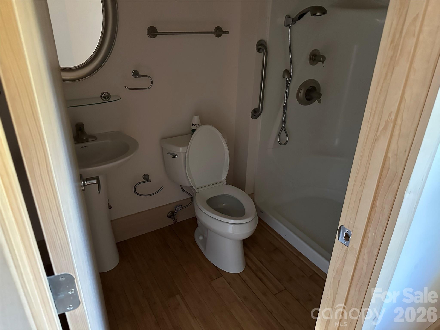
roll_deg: -1.3
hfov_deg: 71.6
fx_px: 305
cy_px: 165
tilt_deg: -24.4
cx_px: 220
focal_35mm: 24
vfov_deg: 56.8
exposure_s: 1/36
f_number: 1.78
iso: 1000
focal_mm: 6.86
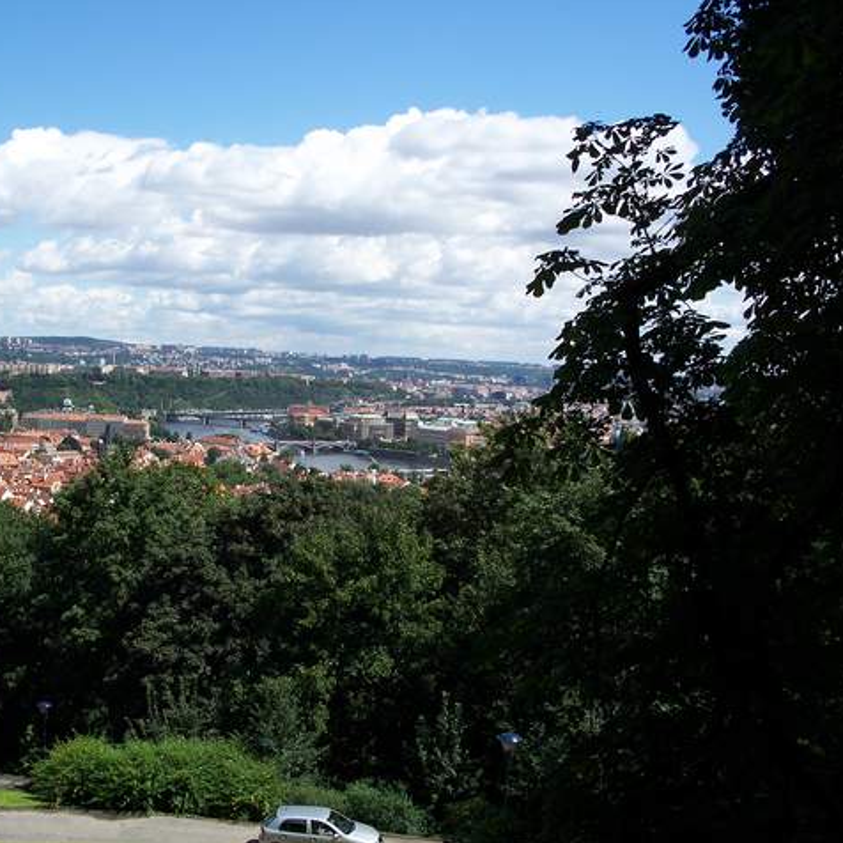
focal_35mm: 44
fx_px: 1212
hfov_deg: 38.0
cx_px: 287
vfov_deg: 38.3
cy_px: 422
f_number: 4
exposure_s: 1/500
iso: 64
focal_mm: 7.8
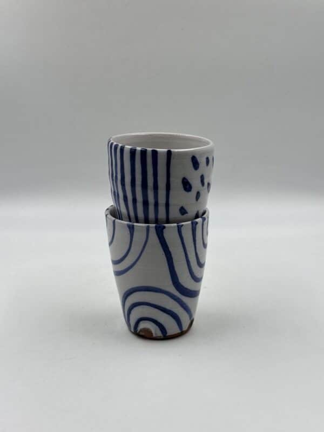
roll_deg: +0.2
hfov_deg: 30.3
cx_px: 162
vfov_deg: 39.7
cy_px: 216
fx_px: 599
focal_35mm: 48
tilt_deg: -18.0
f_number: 1.78
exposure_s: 1/638
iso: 64
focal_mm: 6.86
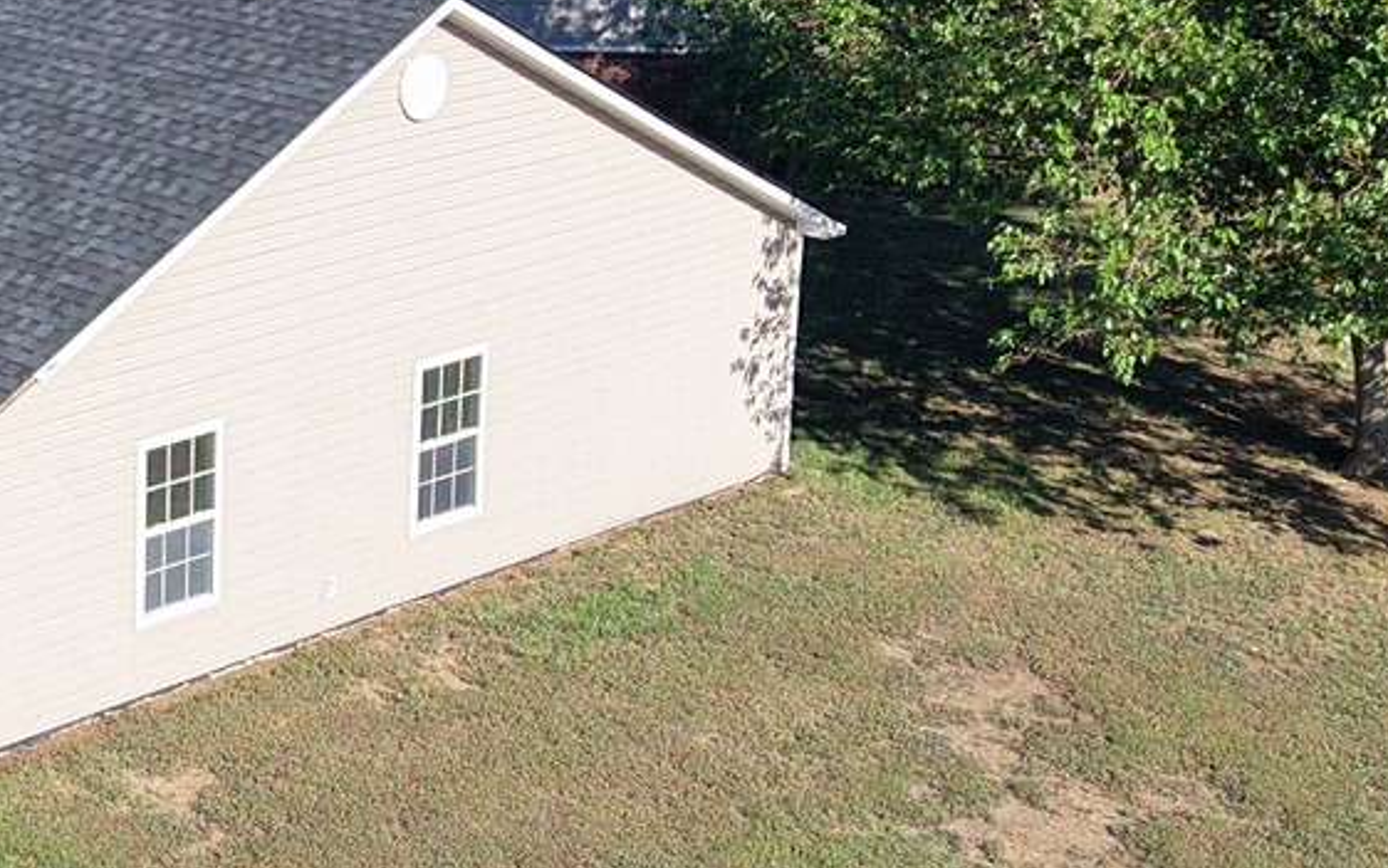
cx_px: 37
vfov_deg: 15.0
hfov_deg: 23.0
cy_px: 237
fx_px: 3292
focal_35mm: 87
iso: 270
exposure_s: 1/3000
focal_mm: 8.67
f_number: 1.8
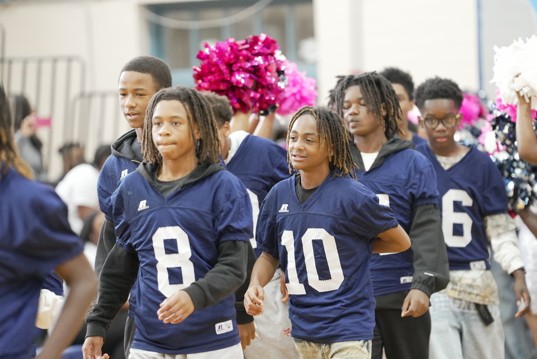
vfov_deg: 6.9
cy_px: 180
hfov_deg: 10.3
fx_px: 2985
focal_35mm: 200
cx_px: 268
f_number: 3.2
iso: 8000
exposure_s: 1/1250
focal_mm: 200
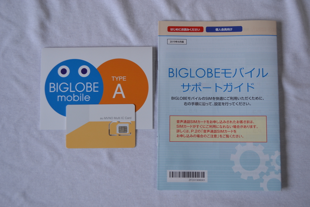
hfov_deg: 41.1
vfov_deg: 28.1
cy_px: 104
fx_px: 413
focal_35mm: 48
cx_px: 155
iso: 400
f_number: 5
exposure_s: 1/80
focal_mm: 32
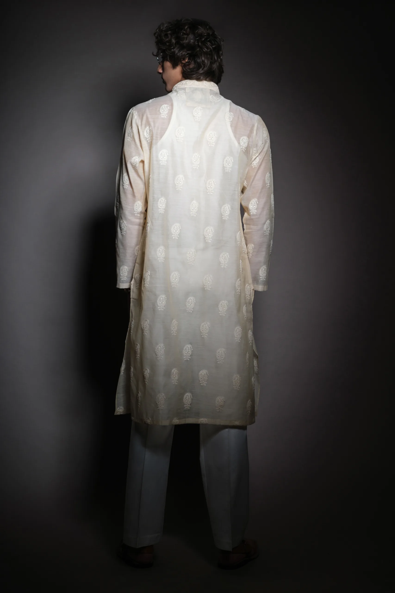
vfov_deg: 33.9
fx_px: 971
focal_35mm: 59
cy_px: 296
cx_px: 198
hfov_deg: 23.0
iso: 200
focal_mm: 39
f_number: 4
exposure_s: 1/250
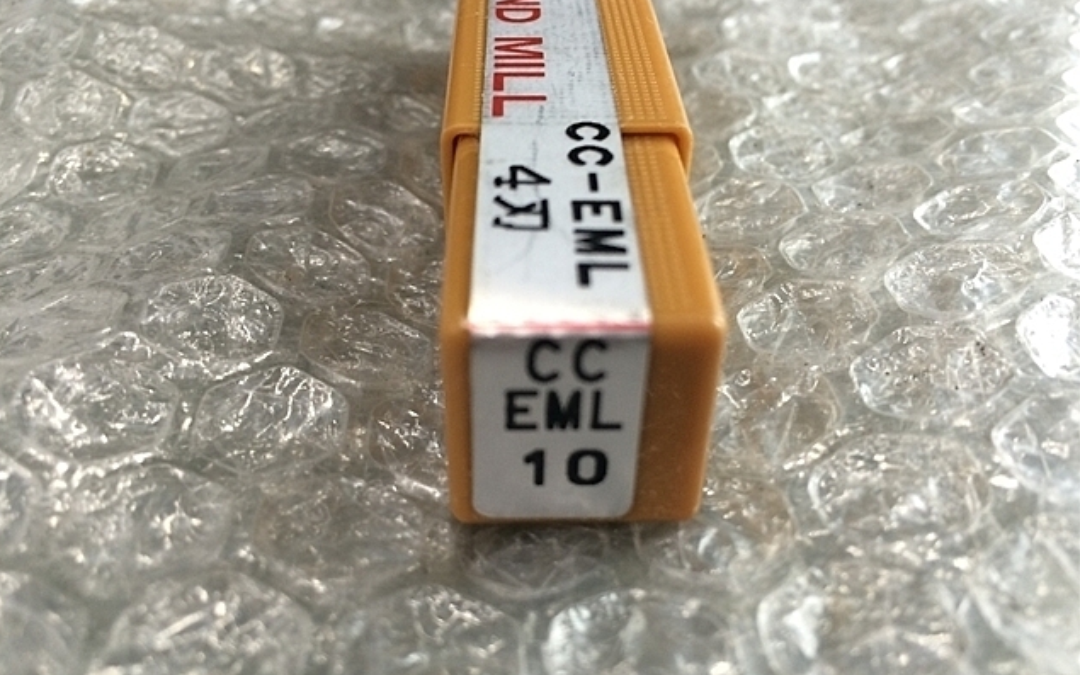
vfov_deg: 40.6
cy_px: 374
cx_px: 539
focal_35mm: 31
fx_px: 913
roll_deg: +1.0
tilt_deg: -41.1
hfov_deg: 61.2
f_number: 2.2
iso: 100
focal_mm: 4.15
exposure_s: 1/30
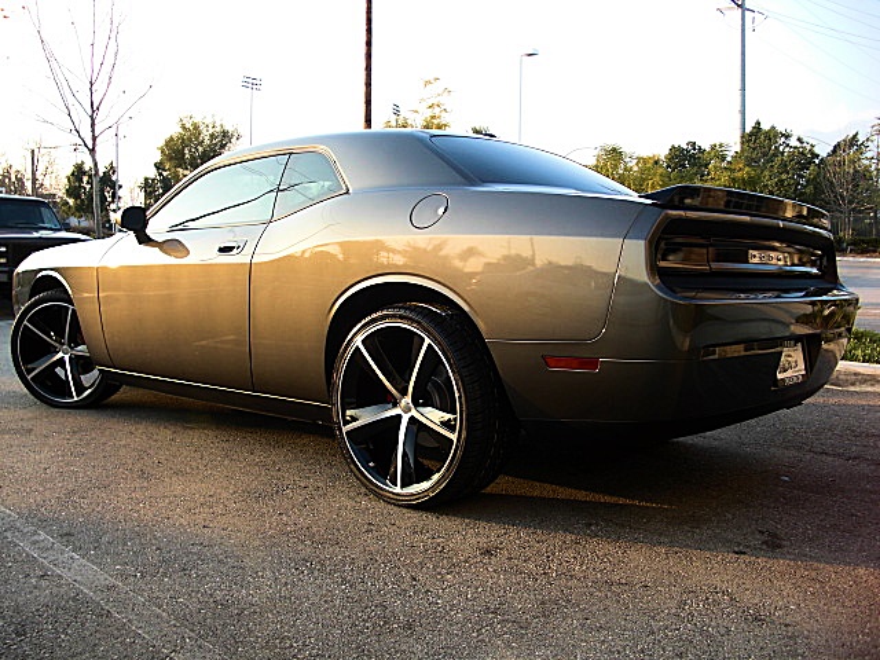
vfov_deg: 39.7
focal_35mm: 36
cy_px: 330
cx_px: 440
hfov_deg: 51.4
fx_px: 915
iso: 50
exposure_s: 1/125
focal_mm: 6.3
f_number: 2.8
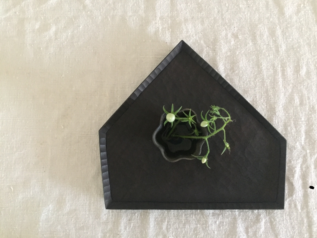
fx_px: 266
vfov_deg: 48.2
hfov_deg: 61.7
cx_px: 158
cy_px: 119
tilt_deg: -84.8
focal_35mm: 29
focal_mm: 4.15
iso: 400
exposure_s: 1/15
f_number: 2.2
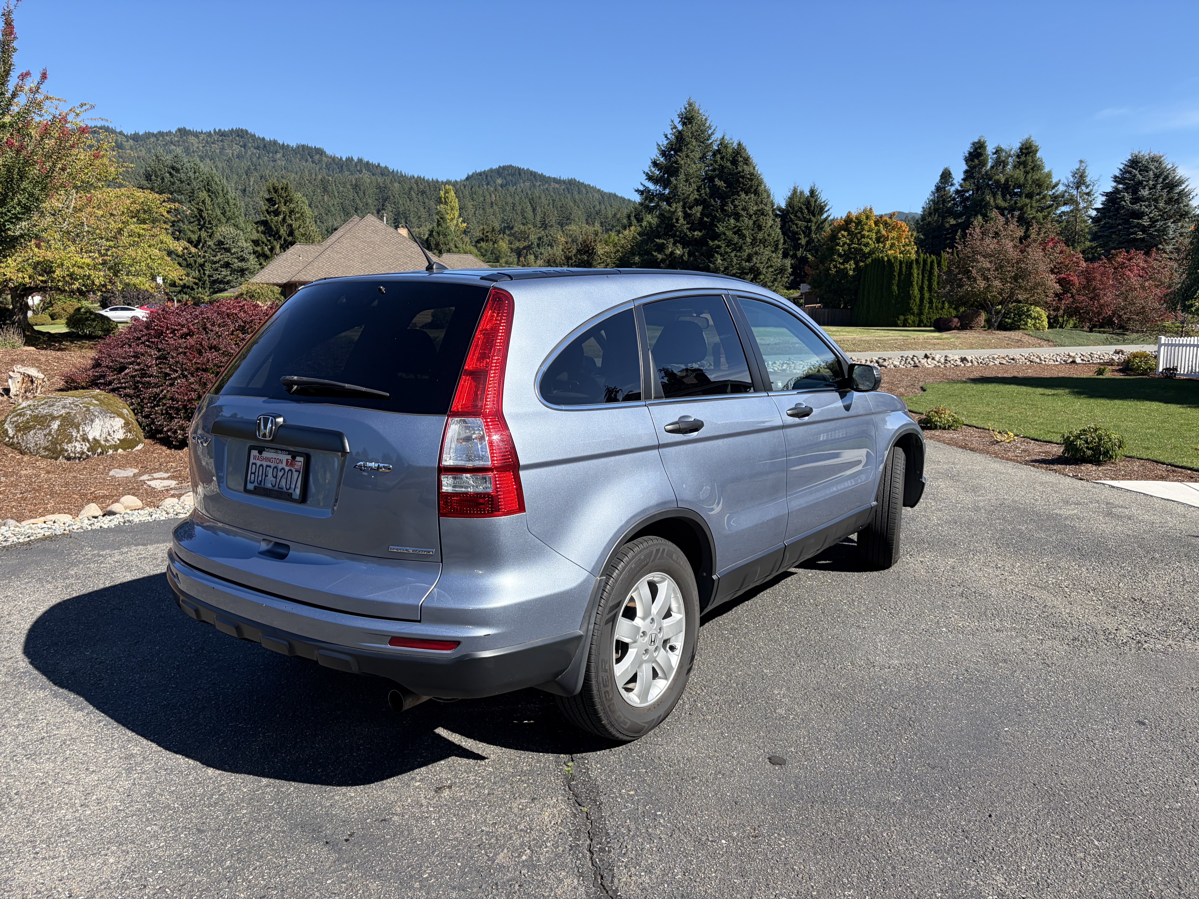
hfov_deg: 67.3
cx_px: 600
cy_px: 450
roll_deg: +1.1
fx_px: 901
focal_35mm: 26
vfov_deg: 53.1
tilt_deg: -7.3
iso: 50
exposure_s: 1/1901
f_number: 1.6
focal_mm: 5.96
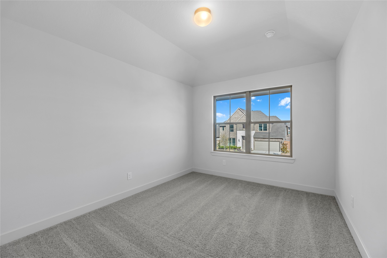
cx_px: 194
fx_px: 151
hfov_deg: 104.2
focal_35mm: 14
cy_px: 129
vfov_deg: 81.2
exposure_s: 1/8
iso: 250
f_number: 9
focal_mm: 14
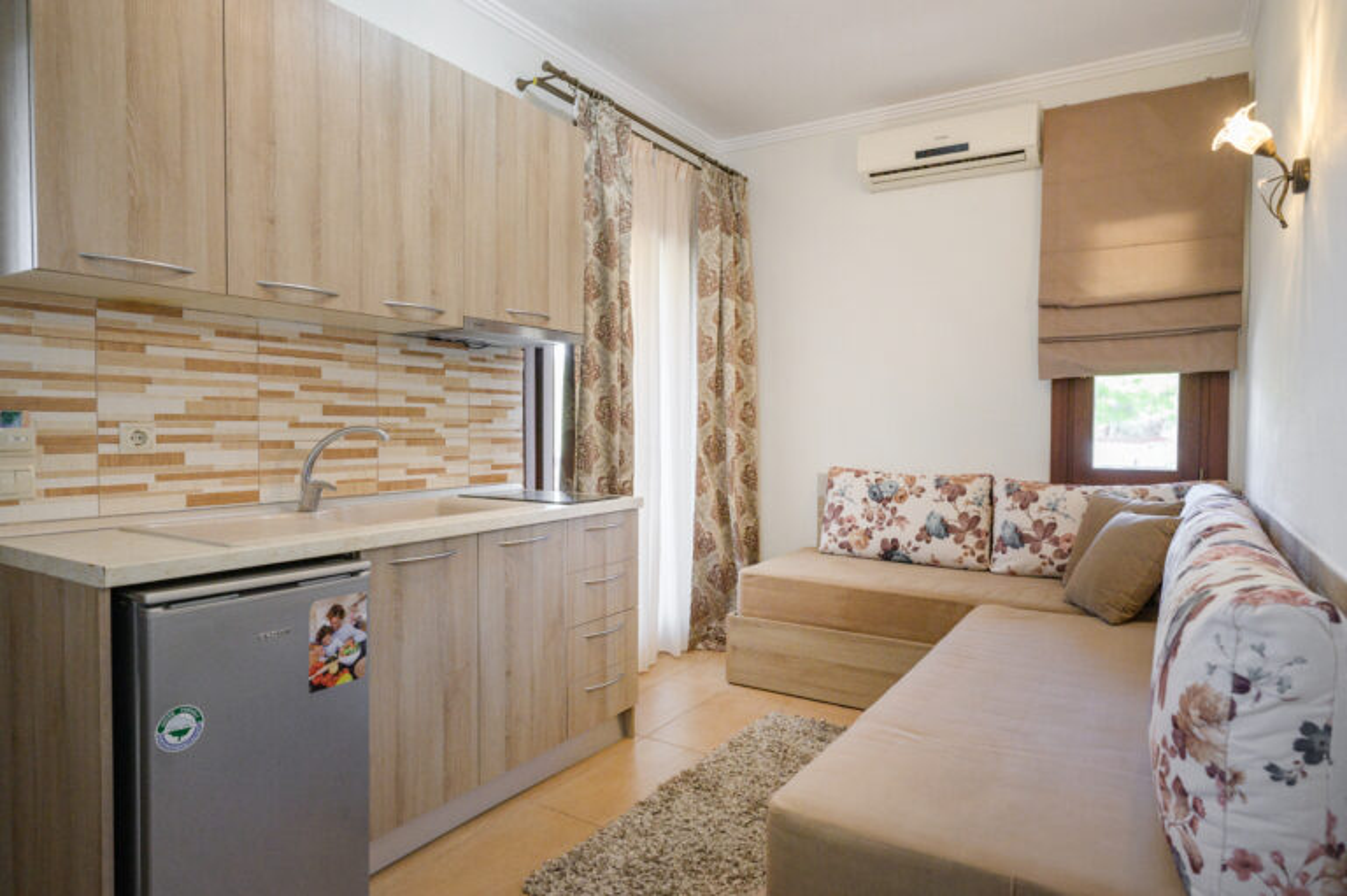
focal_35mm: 21
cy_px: 448
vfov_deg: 59.4
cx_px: 674
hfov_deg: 81.2
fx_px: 785
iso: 1600
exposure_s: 1/125
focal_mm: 21
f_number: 5
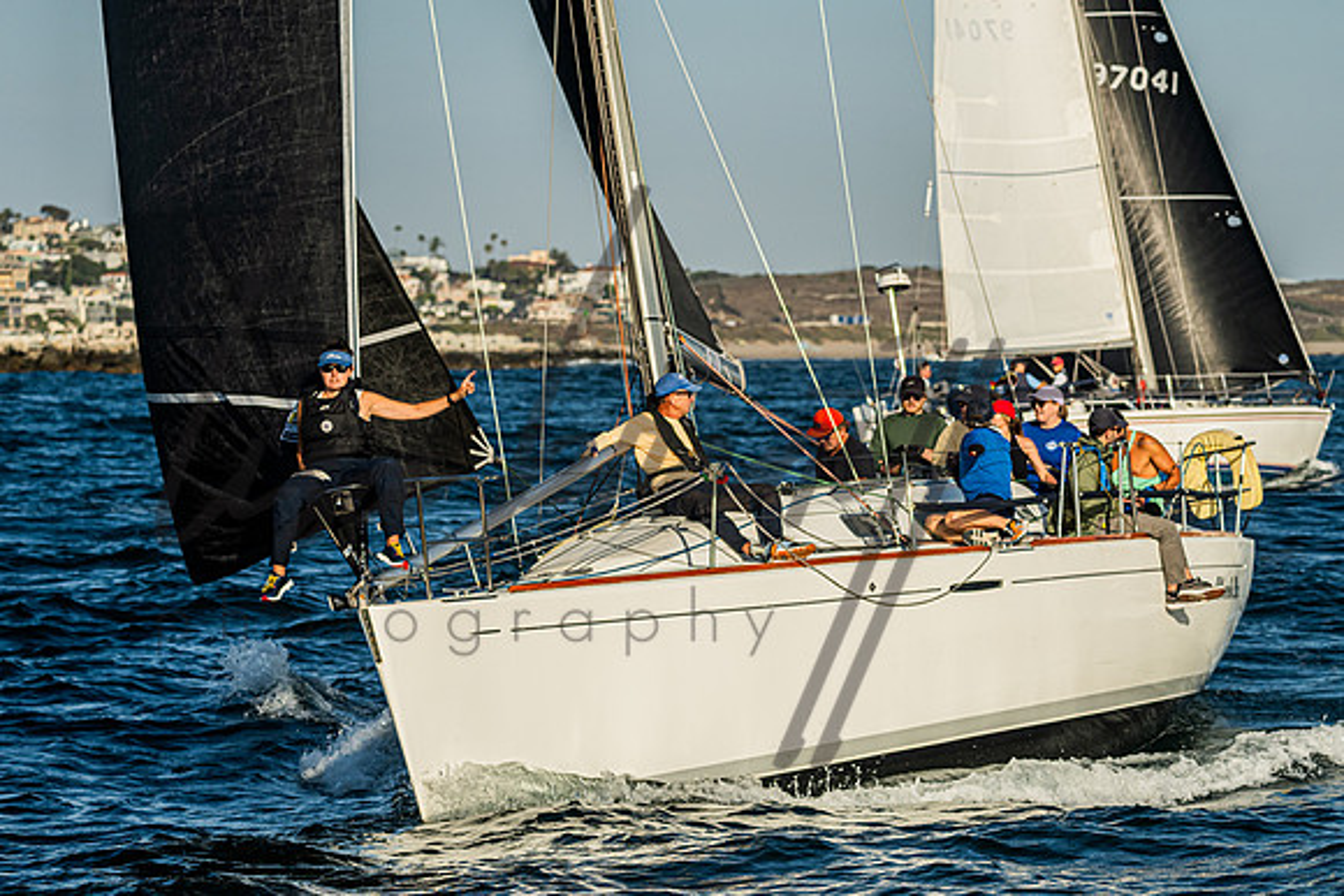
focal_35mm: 160
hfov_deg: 12.9
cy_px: 431
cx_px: 745
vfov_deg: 8.6
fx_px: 5965
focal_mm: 125
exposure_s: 1/5000
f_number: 5.6
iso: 400
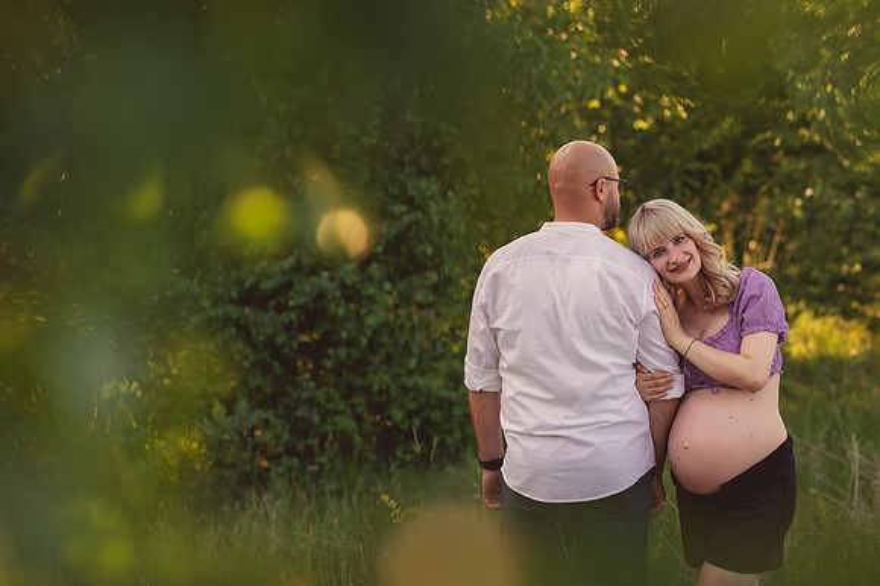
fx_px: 2296
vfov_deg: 14.5
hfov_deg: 21.7
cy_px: 262
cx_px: 487
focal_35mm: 94
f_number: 2.8
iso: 400
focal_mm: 85
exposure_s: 1/1000
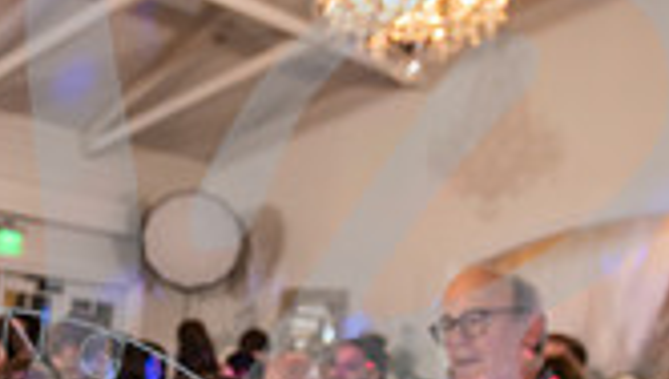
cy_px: 375
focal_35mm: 68
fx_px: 1208
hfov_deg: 30.4
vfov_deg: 17.4
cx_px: 161
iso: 1600
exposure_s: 1/125
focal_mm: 24
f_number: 2.8
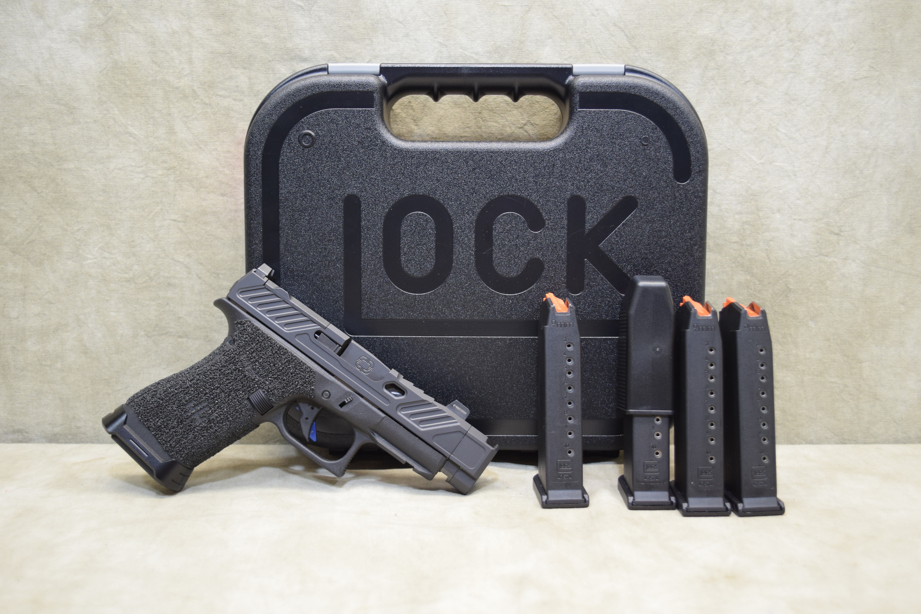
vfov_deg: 36.9
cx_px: 460
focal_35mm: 36
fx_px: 921
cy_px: 307
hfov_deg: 53.1
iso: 800
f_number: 4
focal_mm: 24
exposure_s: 1/100
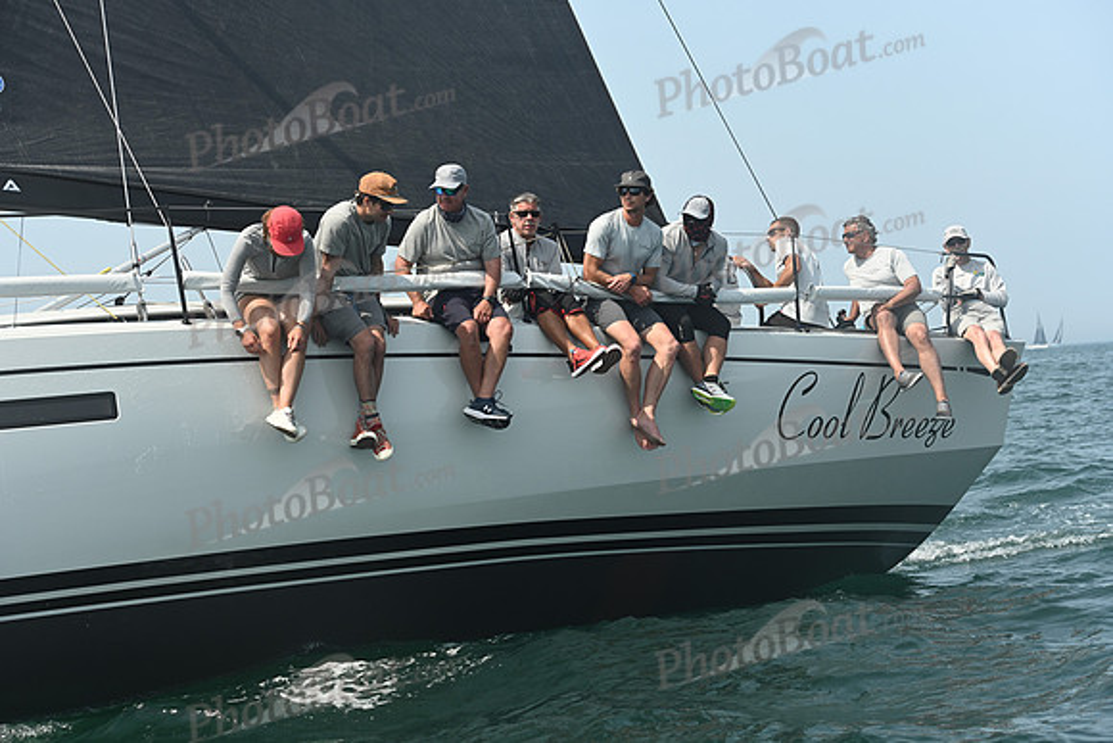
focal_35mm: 70
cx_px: 556
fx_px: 2165
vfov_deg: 19.5
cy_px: 372
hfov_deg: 28.8
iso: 320
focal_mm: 70
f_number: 5.6
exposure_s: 1/1250
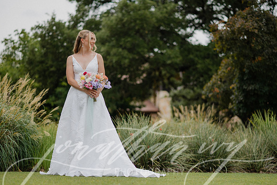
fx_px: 677
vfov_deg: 15.5
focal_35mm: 88
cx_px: 136
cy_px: 93
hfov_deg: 23.1
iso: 100
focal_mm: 85
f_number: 2
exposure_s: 1/2000
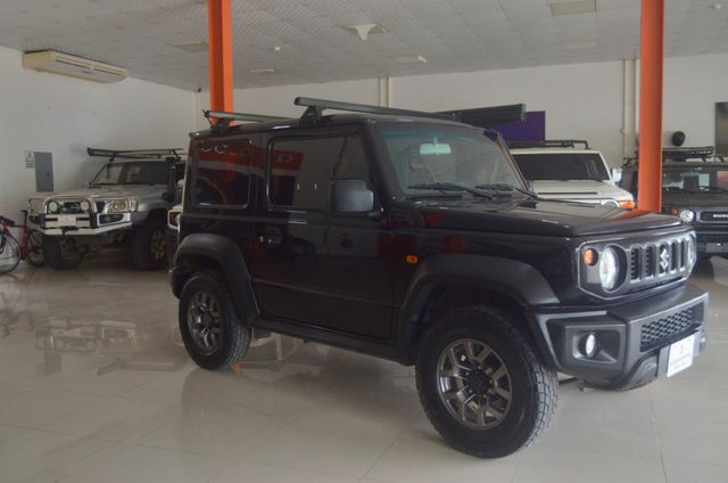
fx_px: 666
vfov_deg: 39.8
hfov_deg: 57.3
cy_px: 242
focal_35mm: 33
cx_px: 364
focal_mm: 22
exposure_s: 1/125
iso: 500
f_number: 4
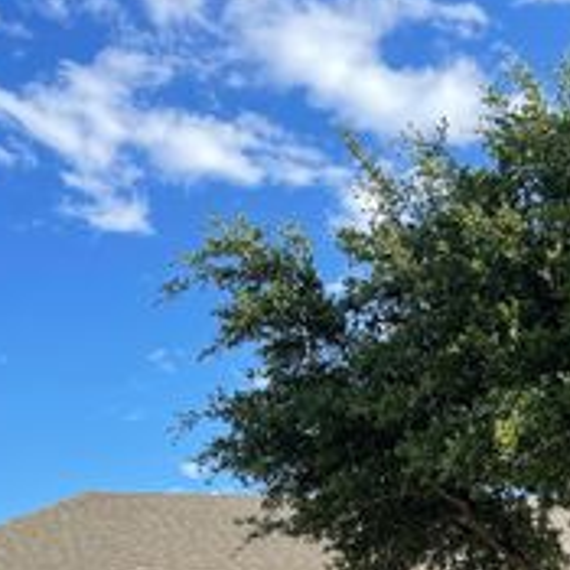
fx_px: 1174
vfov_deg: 25.7
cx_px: 404
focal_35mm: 63
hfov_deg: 27.0
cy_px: 588
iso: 32
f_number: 1.6
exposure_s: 1/1883
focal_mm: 5.1
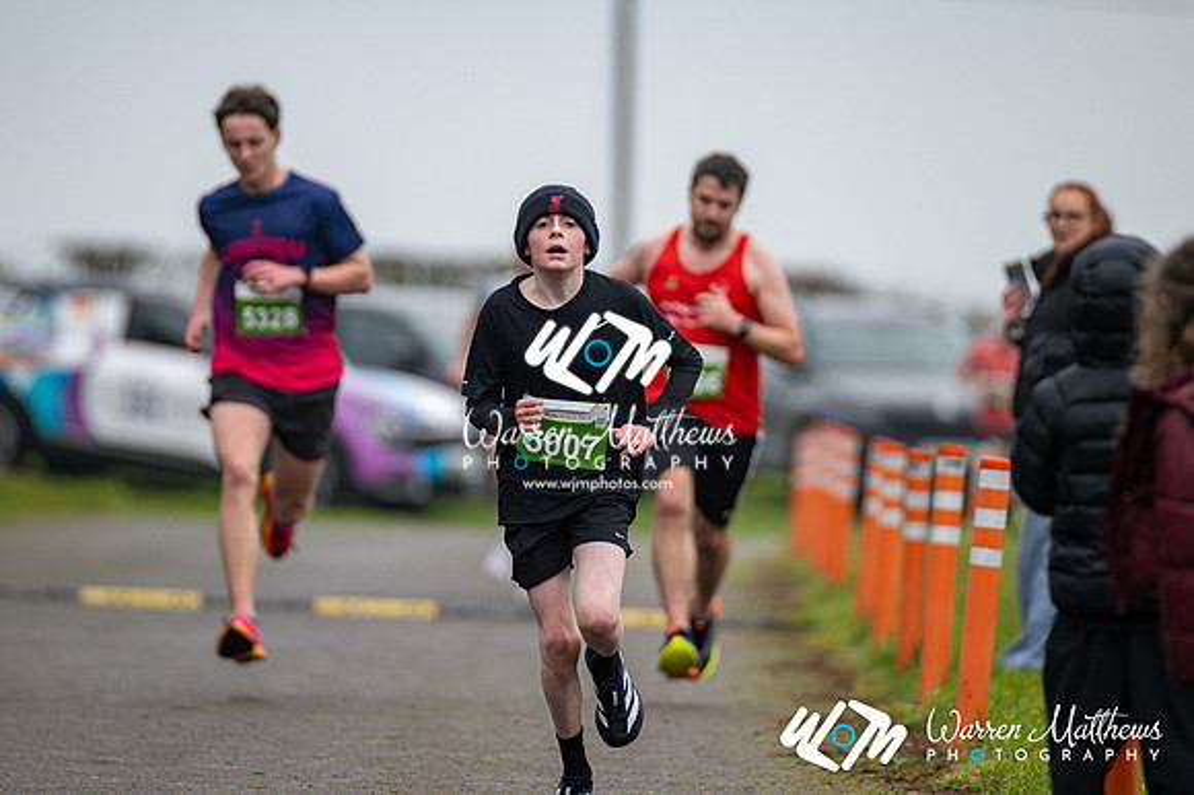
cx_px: 597
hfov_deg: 4.6
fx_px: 14916
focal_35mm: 450
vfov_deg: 3.1
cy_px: 398
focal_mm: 300
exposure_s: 1/1600
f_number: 2.8
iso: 280
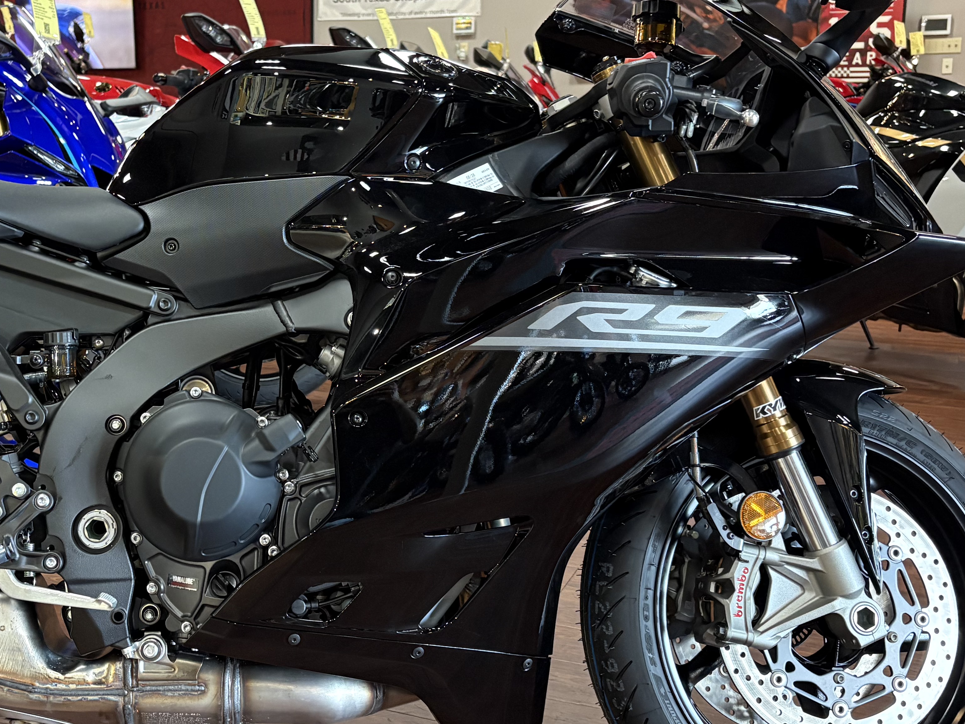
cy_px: 327
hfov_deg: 38.8
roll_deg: +0.6
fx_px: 1338
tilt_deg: -10.1
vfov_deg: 30.3
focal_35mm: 48
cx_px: 258
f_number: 1.6
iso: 400
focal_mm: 5.96
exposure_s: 1/40
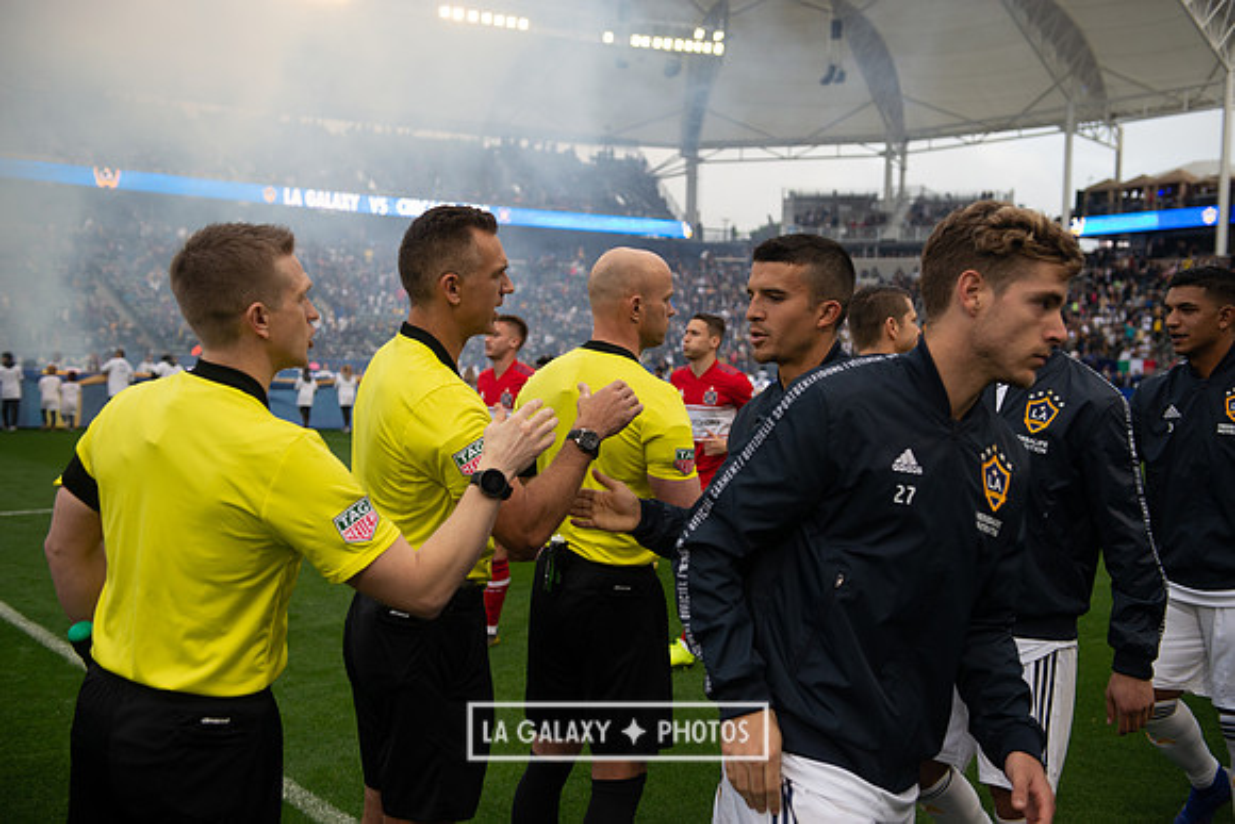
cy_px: 412
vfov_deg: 33.4
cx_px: 618
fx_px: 1372
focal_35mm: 40
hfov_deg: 48.4
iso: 500
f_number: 3.5
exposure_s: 1/800
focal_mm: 40
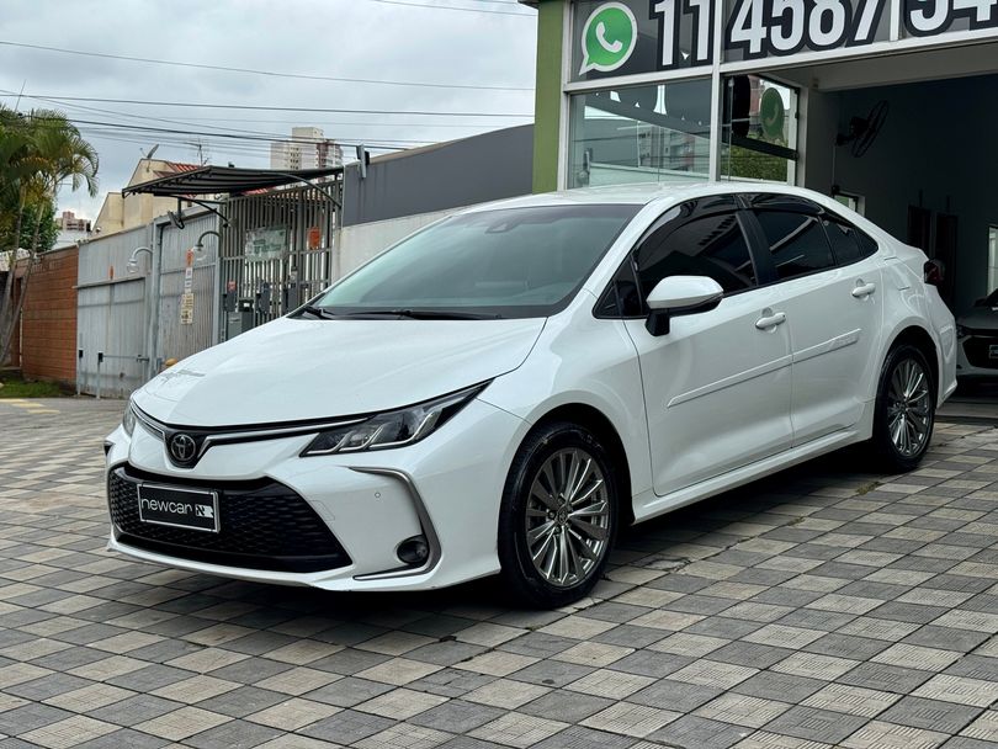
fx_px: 1384
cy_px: 374
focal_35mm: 48
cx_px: 499
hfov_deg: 39.6
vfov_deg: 30.3
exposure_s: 1/3257
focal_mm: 6.76
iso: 64
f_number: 1.78
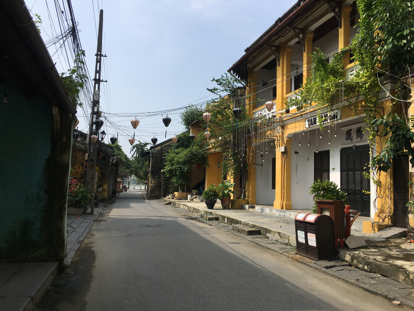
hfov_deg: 61.7
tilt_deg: +6.2
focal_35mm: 29
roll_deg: -1.6
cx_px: 207
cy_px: 156
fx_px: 347
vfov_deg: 48.2
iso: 25
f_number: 2.2
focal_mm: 4.15
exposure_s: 1/2481
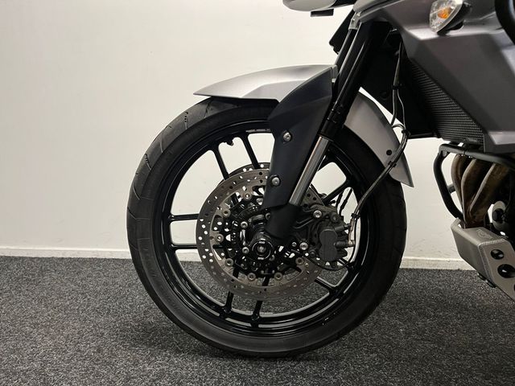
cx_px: 258
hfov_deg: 67.3
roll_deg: +0.2
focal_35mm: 26
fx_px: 387
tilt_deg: -6.0
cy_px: 193
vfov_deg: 53.1
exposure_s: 1/50
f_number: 1.6
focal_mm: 5.1
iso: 160
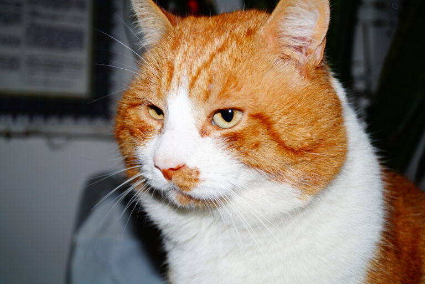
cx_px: 212
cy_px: 142
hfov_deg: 43.6
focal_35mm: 45
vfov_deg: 29.9
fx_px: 531
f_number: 4.5
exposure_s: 1/60
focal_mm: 30
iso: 125
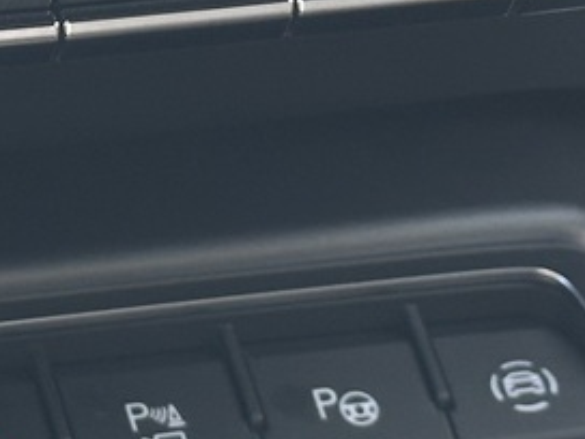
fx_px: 4293
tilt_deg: -18.1
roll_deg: +0.0
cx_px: -77
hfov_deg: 7.7
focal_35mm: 254
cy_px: 34
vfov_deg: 5.8
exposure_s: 1/90
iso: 80
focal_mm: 6.86
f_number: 1.78
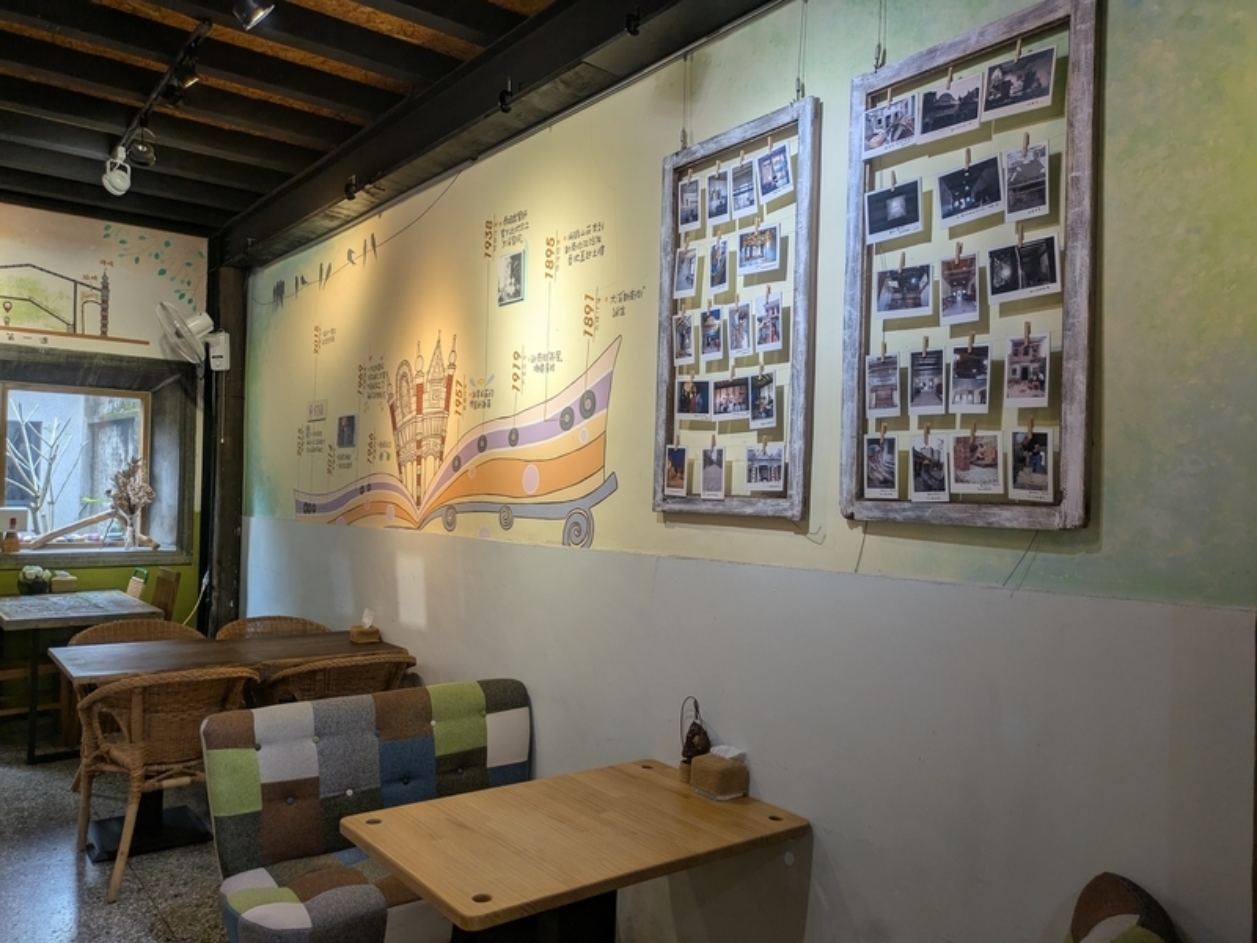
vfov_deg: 54.9
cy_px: 472
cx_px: 628
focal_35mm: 25
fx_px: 908
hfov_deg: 69.4
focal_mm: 5.43
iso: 99
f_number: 1.89
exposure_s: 1/120
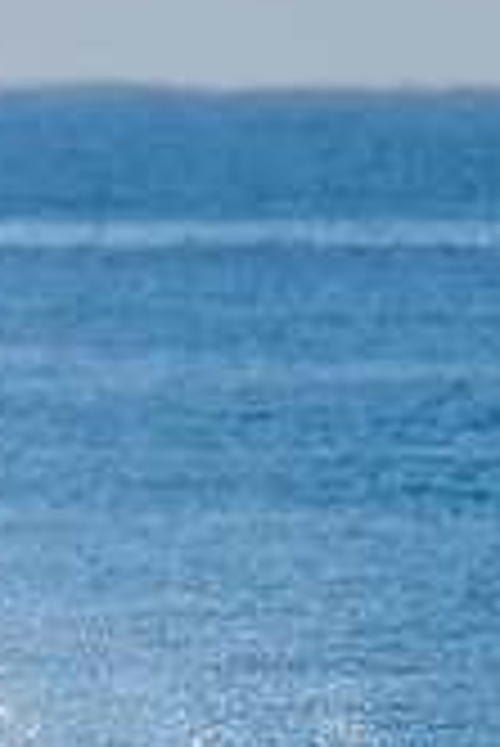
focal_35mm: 1747
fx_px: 36317
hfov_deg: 0.8
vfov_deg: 1.2
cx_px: -779
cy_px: 803
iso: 220
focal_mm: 500
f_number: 5.6
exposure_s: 1/2000
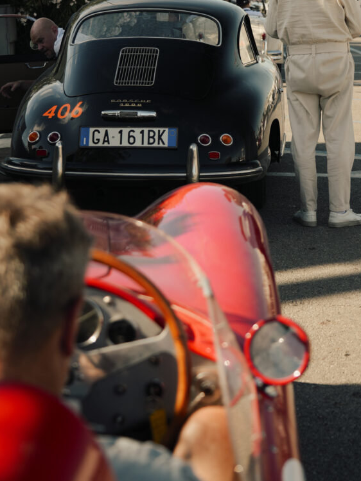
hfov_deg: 18.6
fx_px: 1099
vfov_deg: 24.1
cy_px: 62
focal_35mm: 79
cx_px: 232
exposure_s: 1/400
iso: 100
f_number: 4
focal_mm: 44
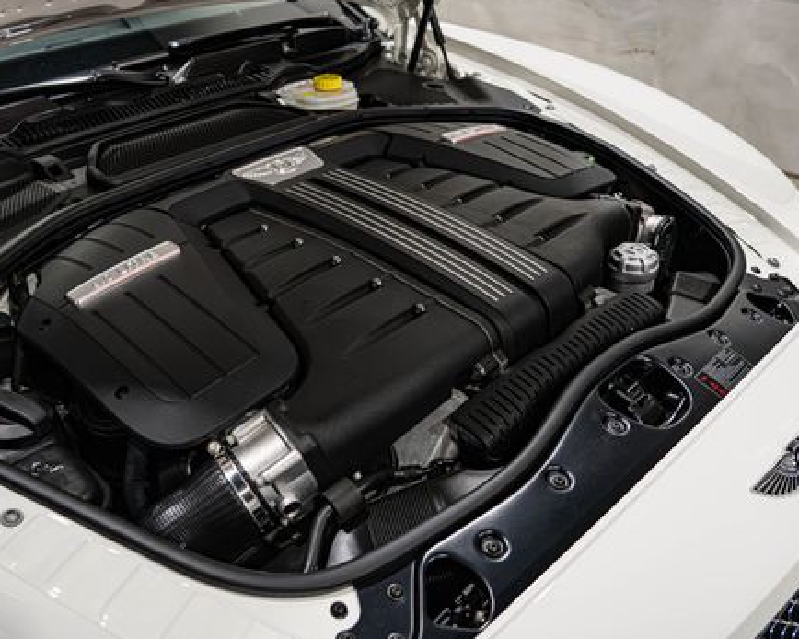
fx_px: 851
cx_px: 333
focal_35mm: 36
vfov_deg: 41.0
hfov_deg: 50.1
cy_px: 264
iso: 1000
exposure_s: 1/60
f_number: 4
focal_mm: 26
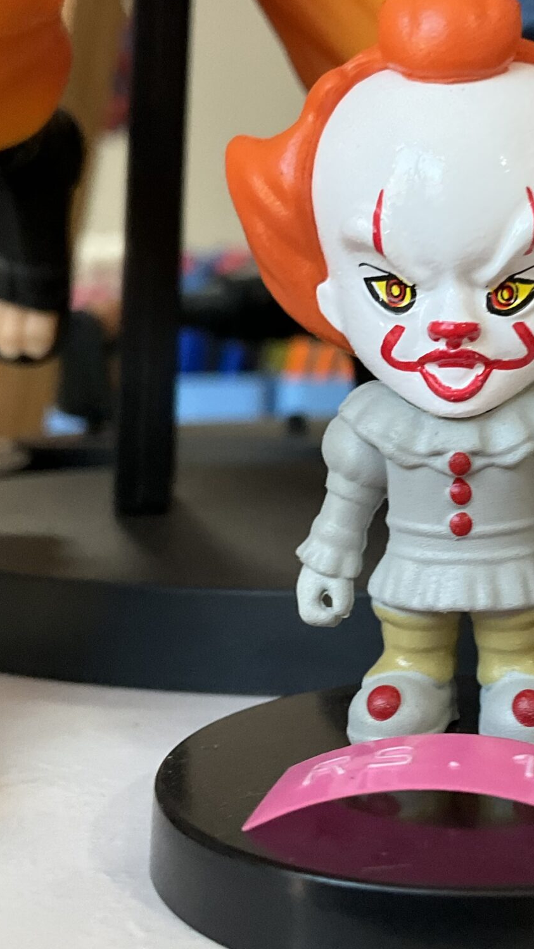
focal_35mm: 54
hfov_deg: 21.8
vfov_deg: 38.4
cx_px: 453
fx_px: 1359
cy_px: 392
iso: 100
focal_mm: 3
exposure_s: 1/60
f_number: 1.8
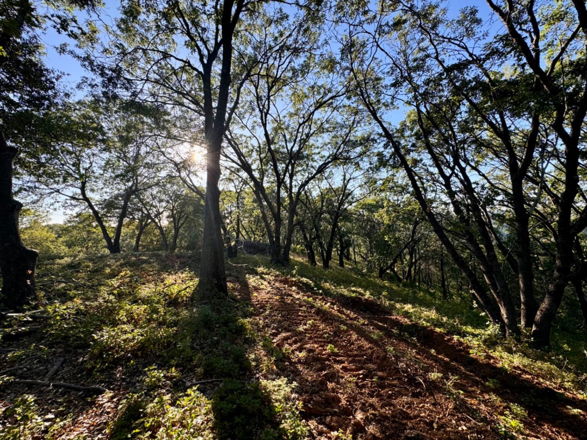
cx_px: 294
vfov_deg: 85.7
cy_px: 220
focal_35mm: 14
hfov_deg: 102.1
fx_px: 237
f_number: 2.2
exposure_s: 1/335
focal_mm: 2.22
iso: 40
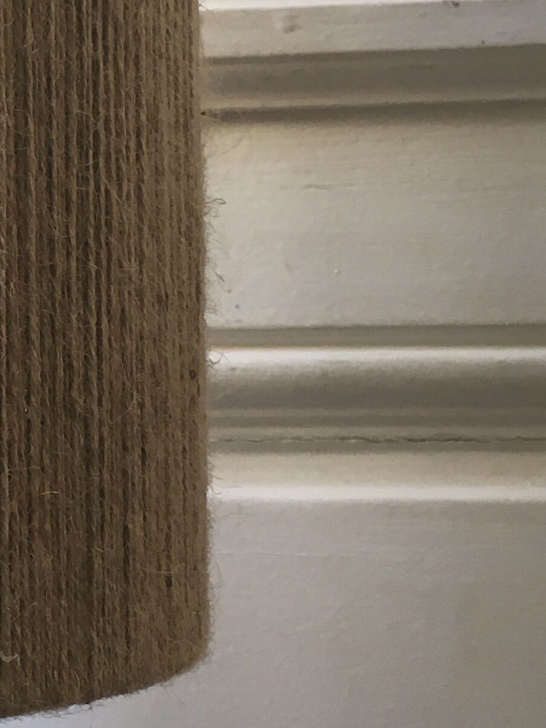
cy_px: 198
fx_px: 2040
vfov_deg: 20.1
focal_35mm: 97
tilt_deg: -5.1
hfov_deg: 14.4
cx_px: -231
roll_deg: +1.1
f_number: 2.2
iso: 32
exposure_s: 1/33
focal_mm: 4.15
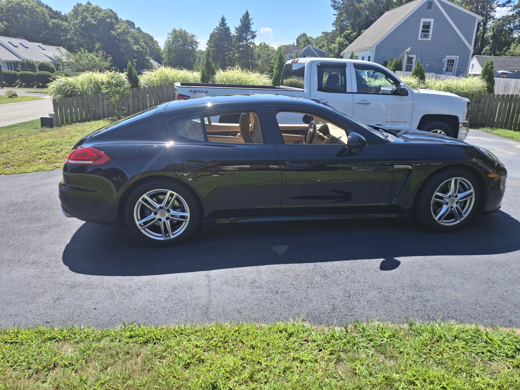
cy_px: 195
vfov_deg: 54.9
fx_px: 376
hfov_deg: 69.4
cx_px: 260
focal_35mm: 25
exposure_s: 1/880
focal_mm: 4.69
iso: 25
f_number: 1.8
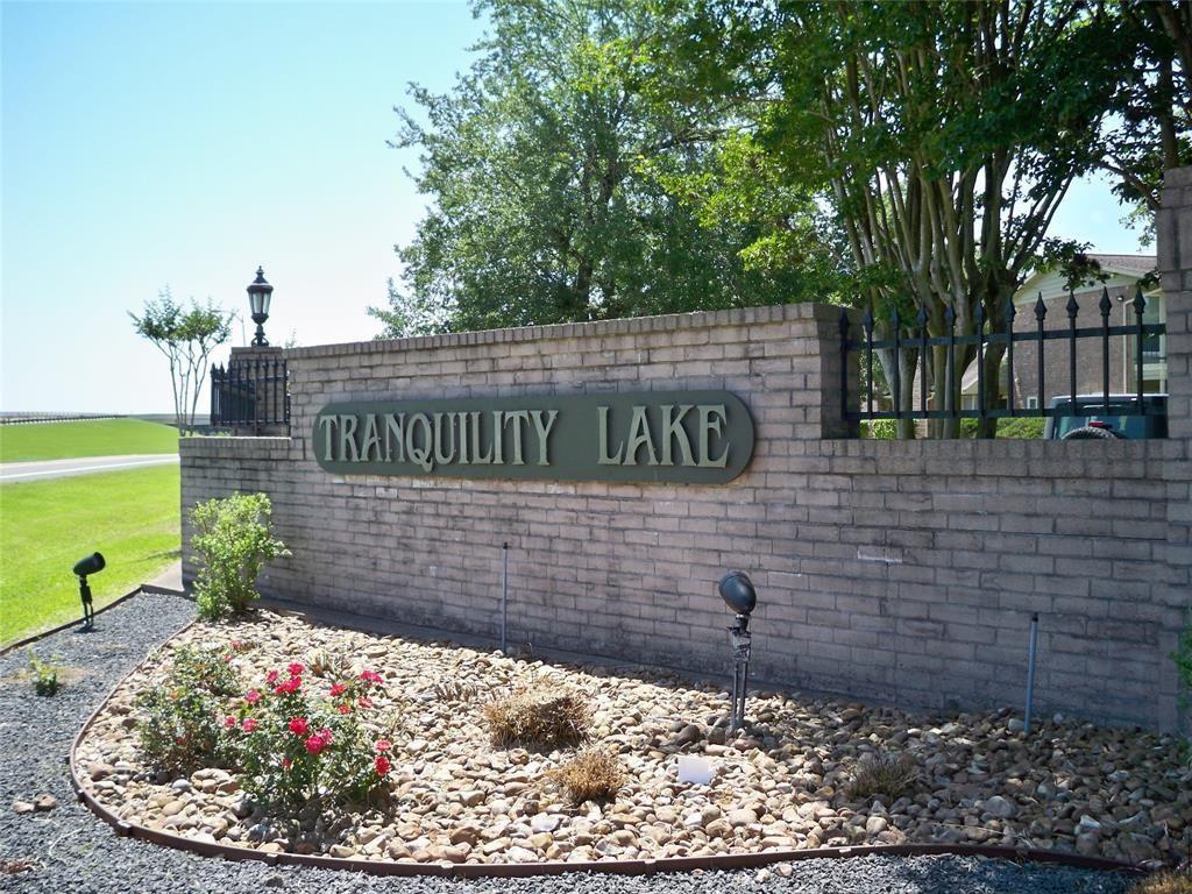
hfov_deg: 52.6
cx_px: 596
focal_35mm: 35
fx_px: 1205
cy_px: 447
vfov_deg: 40.7
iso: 64
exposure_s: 1/400
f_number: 3.1
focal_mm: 6.3
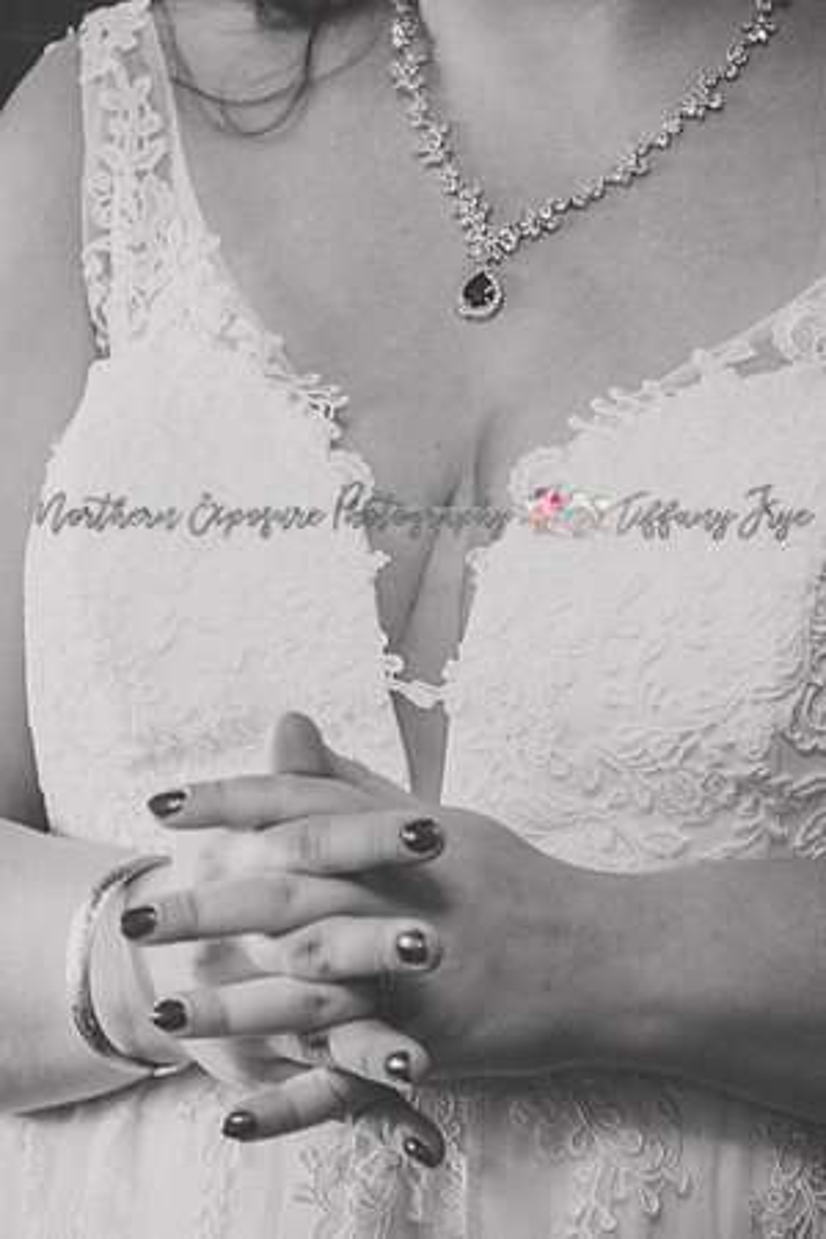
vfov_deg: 6.2
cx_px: 413
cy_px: 620
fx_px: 11357
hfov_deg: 4.2
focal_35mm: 330
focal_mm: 220
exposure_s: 1/60
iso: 2000
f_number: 5.6
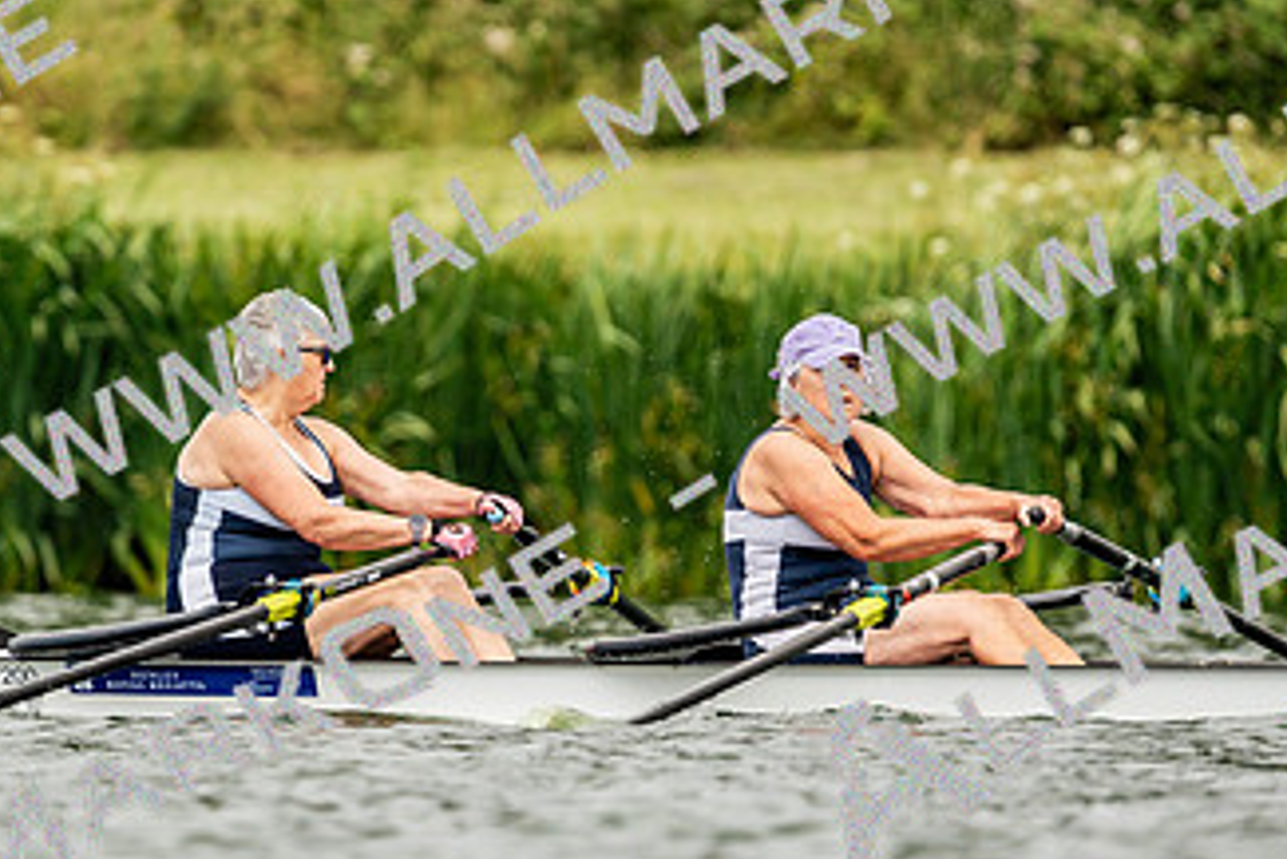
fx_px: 36766
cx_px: 491
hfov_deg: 2.0
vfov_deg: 1.3
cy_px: 513
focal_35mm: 1028
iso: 500
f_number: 6.3
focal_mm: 576
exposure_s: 1/2000
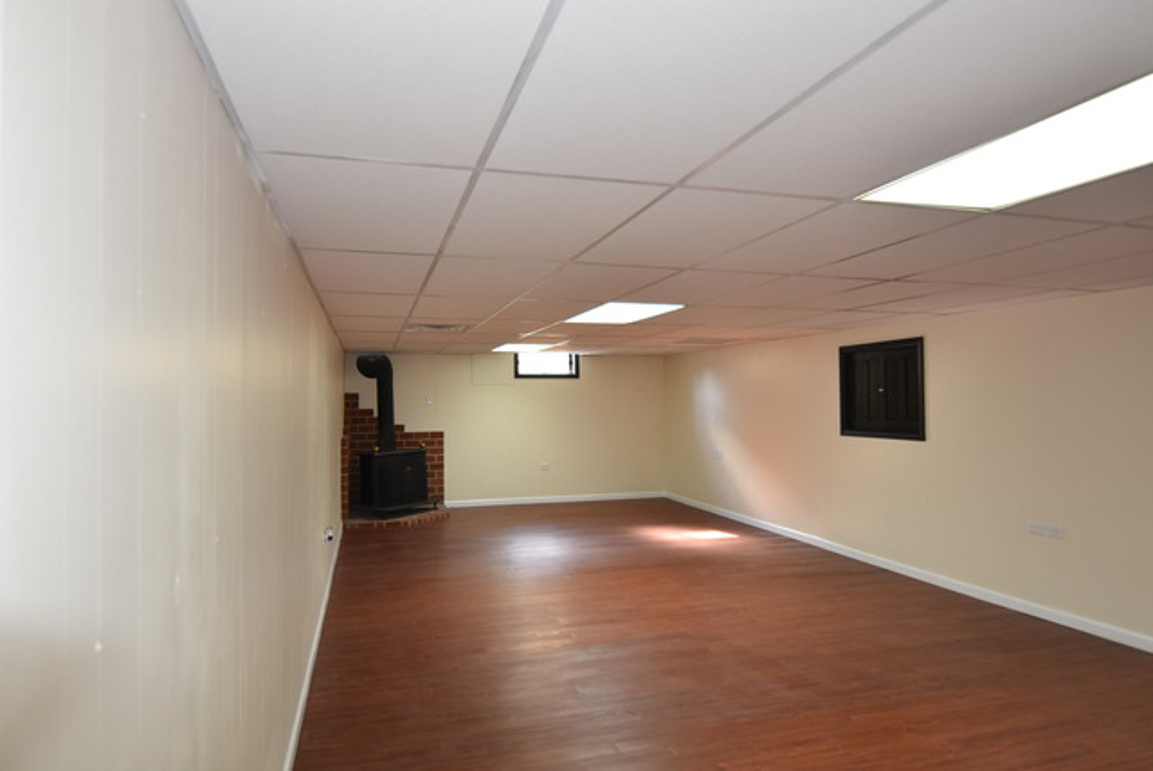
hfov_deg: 81.2
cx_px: 576
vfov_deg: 59.6
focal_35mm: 21
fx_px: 673
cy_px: 386
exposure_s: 1/100
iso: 400
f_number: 2.8
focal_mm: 14
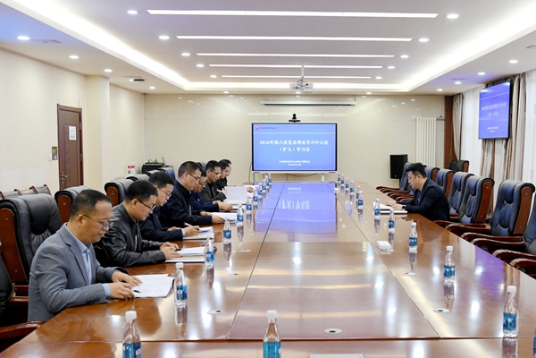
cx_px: 268
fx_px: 432
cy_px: 179
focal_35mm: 29
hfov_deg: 63.7
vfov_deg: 45.0
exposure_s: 1/100
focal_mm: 29
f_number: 5
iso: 1600
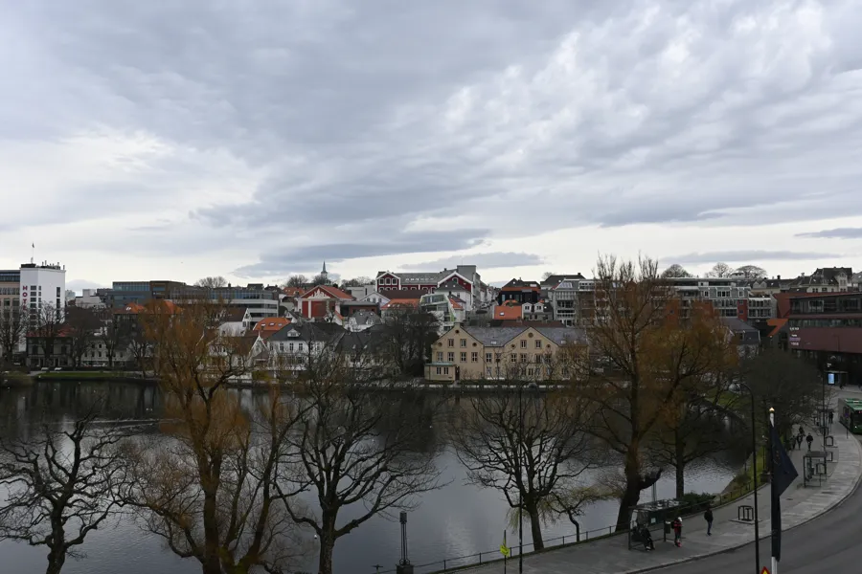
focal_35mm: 34
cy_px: 287
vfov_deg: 38.4
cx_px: 431
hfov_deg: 55.1
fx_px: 826
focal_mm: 23
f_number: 6.3
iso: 100
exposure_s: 1/320
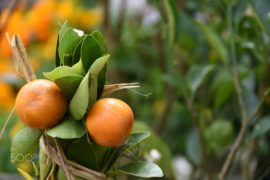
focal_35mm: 135
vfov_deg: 10.2
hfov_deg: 15.2
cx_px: 135
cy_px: 90
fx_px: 1013
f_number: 5.3
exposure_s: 1/200
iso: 450
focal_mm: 90
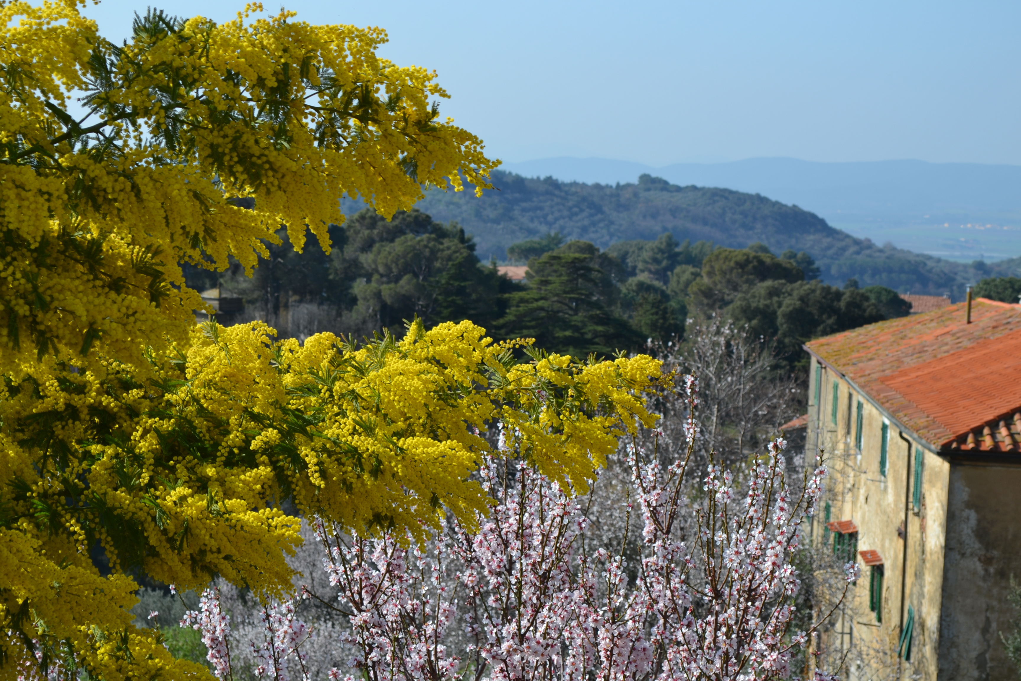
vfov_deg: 16.6
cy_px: 340
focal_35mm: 82
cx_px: 510
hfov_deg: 24.6
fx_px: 2340
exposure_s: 1/250
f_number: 8
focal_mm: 55
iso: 100
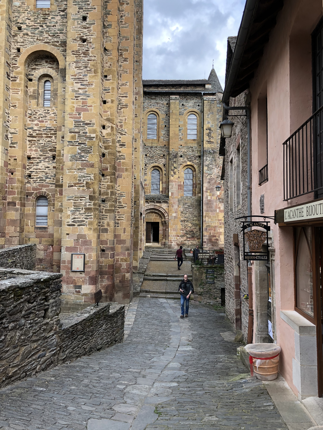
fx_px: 348
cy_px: 215
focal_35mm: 28
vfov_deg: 63.4
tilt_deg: +5.0
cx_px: 162
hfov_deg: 49.7
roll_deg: -0.2
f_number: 1.8
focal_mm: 4
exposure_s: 1/259
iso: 20
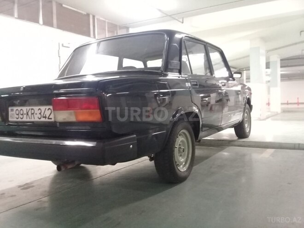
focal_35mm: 31
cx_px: 152
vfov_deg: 45.4
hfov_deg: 58.4
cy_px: 114
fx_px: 272
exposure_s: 1/17
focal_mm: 3.3
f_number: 2.2
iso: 400
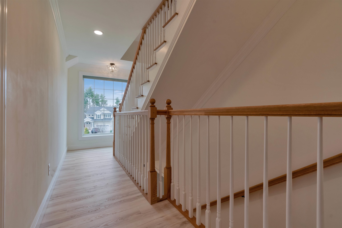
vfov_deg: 73.8
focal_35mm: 16
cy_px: 114
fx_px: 152
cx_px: 171
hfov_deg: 96.7
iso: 800
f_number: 8
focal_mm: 16
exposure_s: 1/750
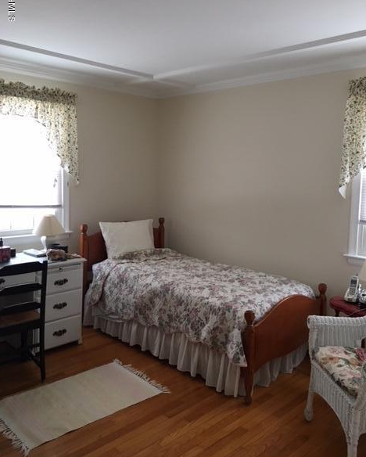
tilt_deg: -3.1
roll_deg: -1.0
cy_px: 207
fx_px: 419
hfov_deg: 47.2
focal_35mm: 31
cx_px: 184
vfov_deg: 57.1
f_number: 2.2
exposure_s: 1/30
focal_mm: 4.15
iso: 125
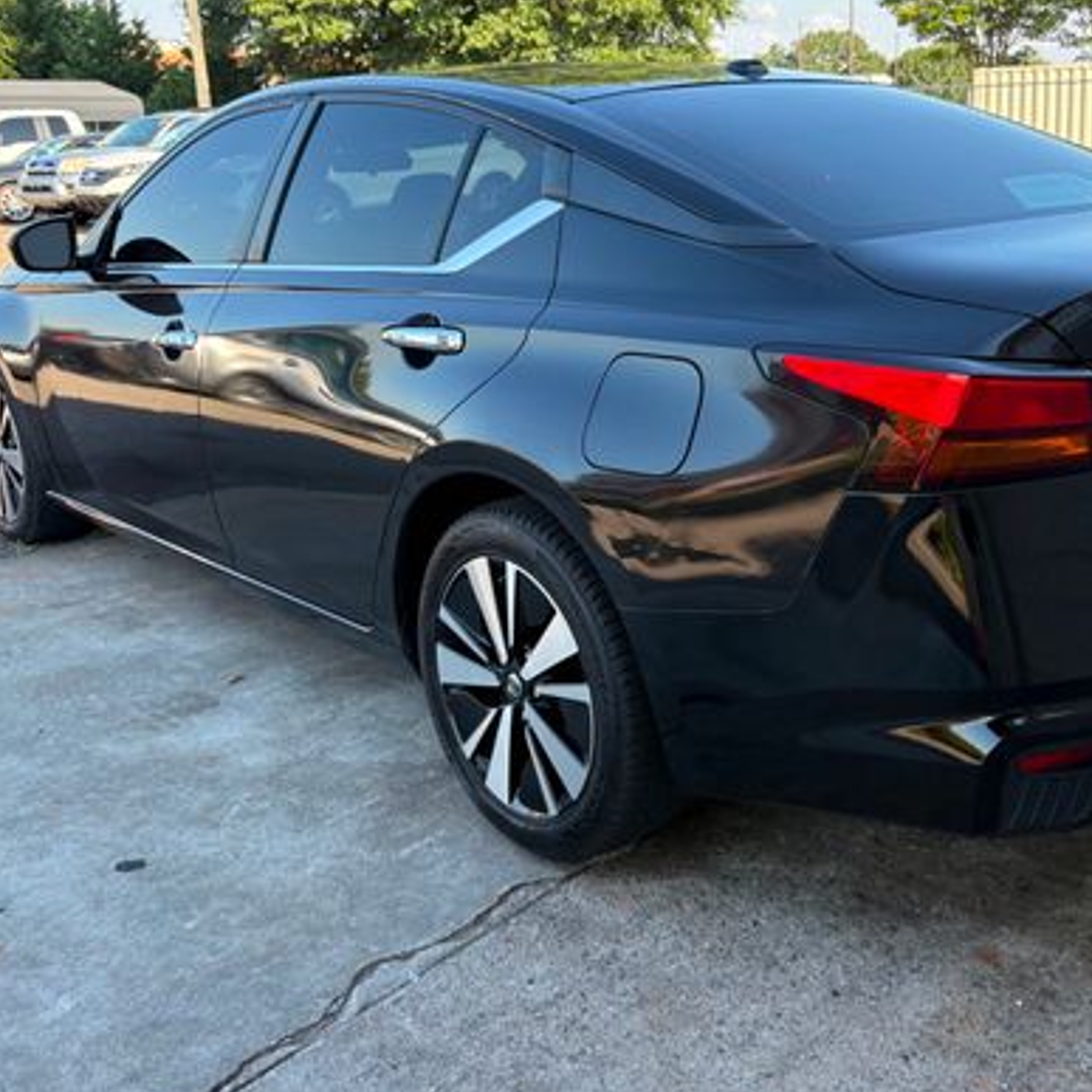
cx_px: 694
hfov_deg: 43.5
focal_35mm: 38
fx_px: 1356
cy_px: 446
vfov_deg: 43.7
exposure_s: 1/543
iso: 64
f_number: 1.6
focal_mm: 5.96
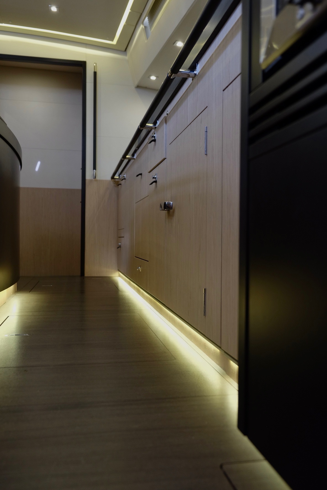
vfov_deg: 60.3
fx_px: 422
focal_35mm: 31
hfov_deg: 42.3
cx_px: 164
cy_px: 245
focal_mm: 20.5
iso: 400
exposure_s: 1/30
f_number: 3.2
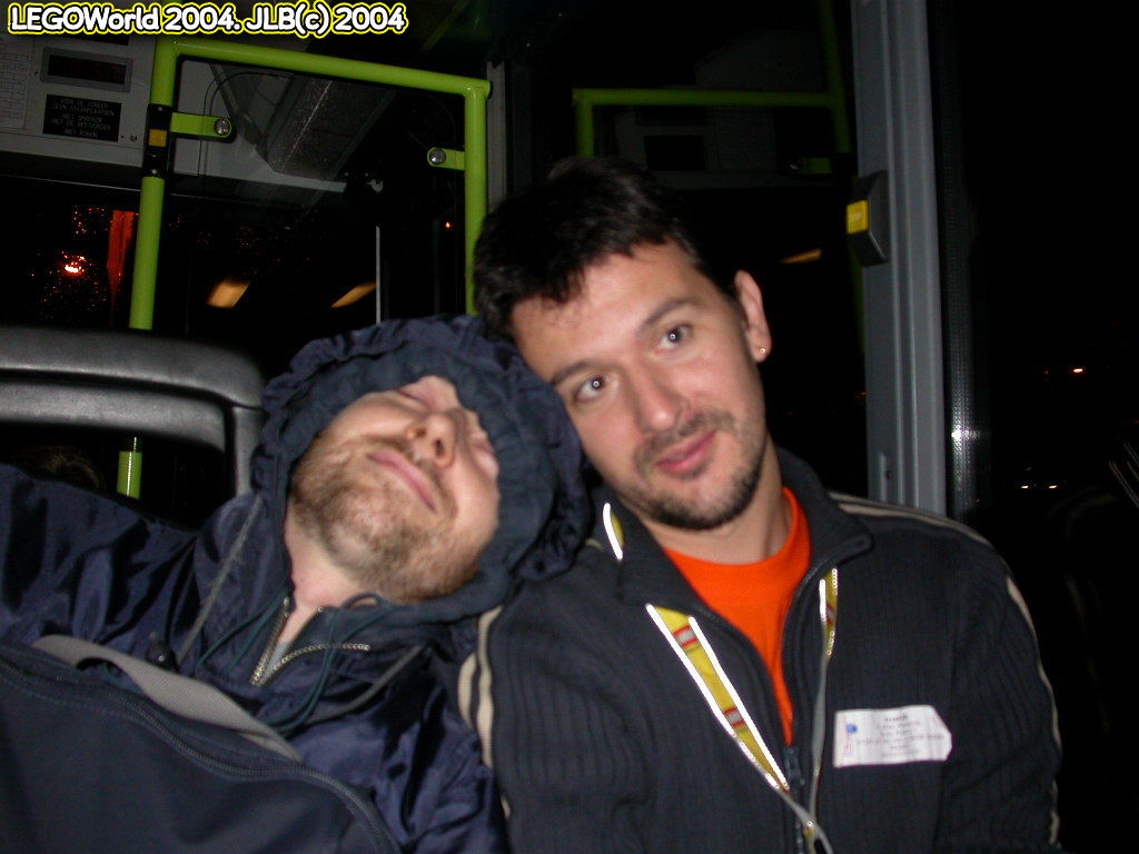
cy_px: 427
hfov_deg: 49.0
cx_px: 570
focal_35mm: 38
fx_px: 1250
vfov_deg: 37.7
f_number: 2.6
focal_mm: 7.85
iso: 100
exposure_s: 1/60
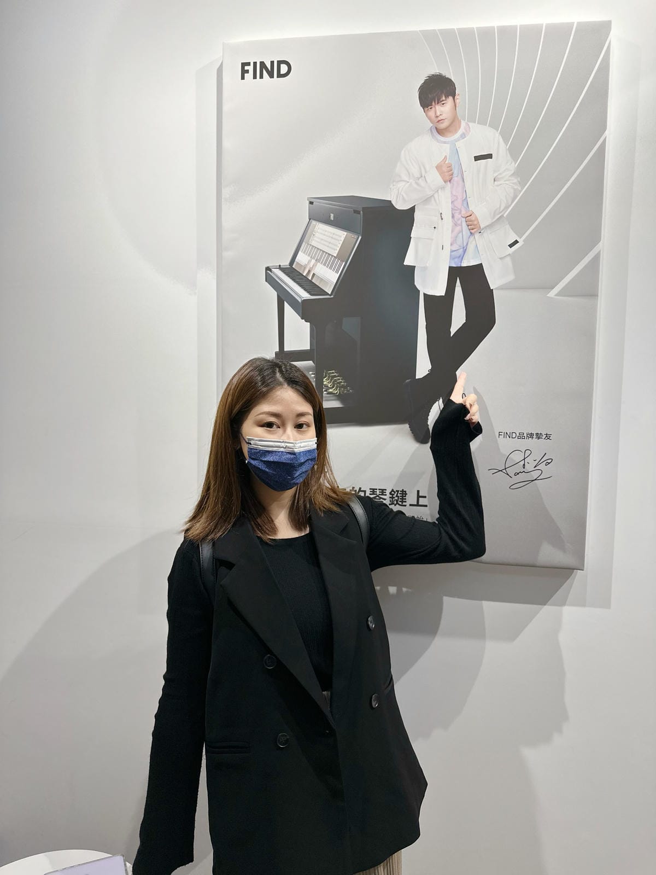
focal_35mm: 24
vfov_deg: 71.6
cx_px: 328
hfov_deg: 56.8
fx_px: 606
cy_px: 438
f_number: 1.78
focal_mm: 6.86
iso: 160
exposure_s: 1/120
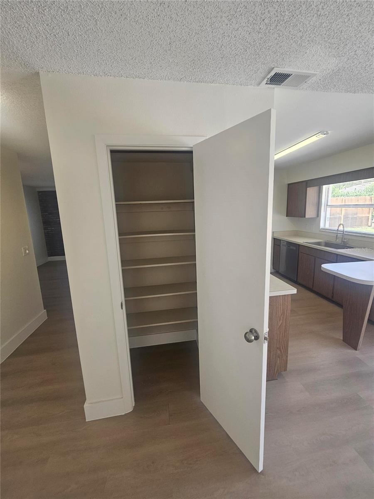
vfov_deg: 106.2
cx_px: 187
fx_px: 187
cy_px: 250
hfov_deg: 89.9
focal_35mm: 13
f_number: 2.2
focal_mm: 2.2
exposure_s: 1/120
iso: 80
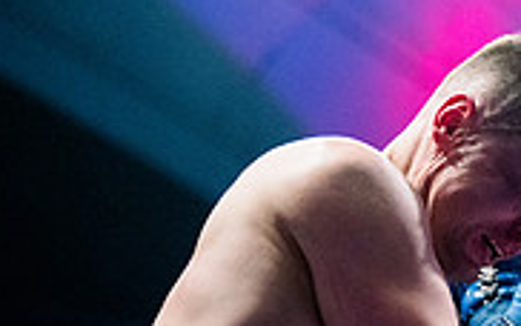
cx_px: 828
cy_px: 378
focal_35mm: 178
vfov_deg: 7.3
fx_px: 2529
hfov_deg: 11.2
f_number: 1.4
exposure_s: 1/1600
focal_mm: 50
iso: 6400
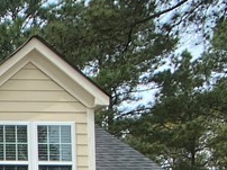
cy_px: 312
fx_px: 865
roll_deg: -0.7
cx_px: -276
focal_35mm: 132
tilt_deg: +2.4
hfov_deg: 12.5
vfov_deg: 10.5
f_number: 1.8
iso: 32
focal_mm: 4.25
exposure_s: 1/1272
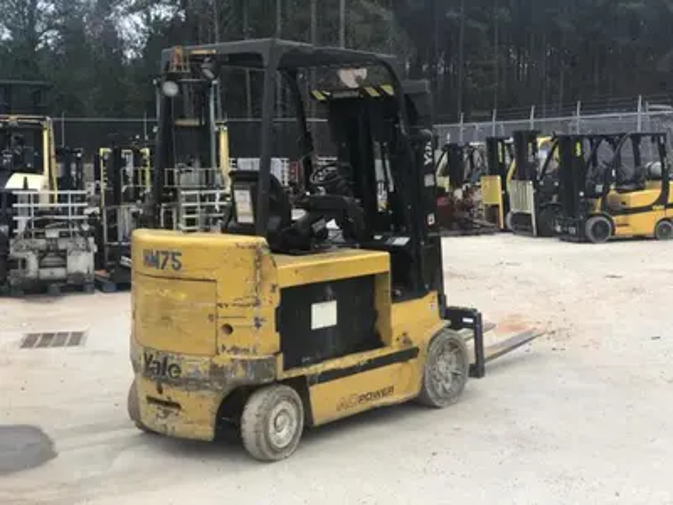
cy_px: 252
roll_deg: +0.5
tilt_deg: -1.9
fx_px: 1011
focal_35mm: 52
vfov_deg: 28.0
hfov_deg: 36.8
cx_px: 336
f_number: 2.4
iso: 64
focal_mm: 6
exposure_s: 1/60
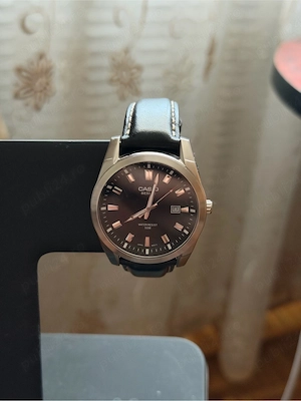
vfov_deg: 39.7
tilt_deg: -31.1
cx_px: 150
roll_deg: -6.8
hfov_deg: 30.3
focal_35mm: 48
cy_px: 200
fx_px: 557
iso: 640
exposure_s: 1/30
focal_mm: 6.76
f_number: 1.78
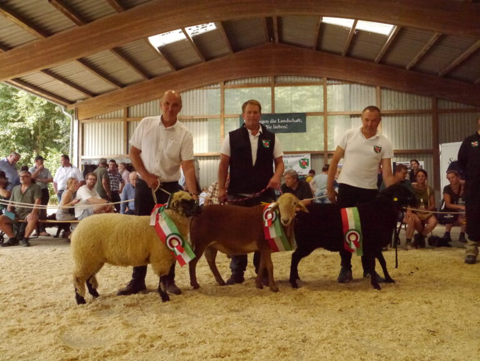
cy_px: 180
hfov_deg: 63.4
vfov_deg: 49.8
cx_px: 240
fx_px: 389
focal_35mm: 28
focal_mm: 14
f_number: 9
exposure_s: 1/640
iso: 6400
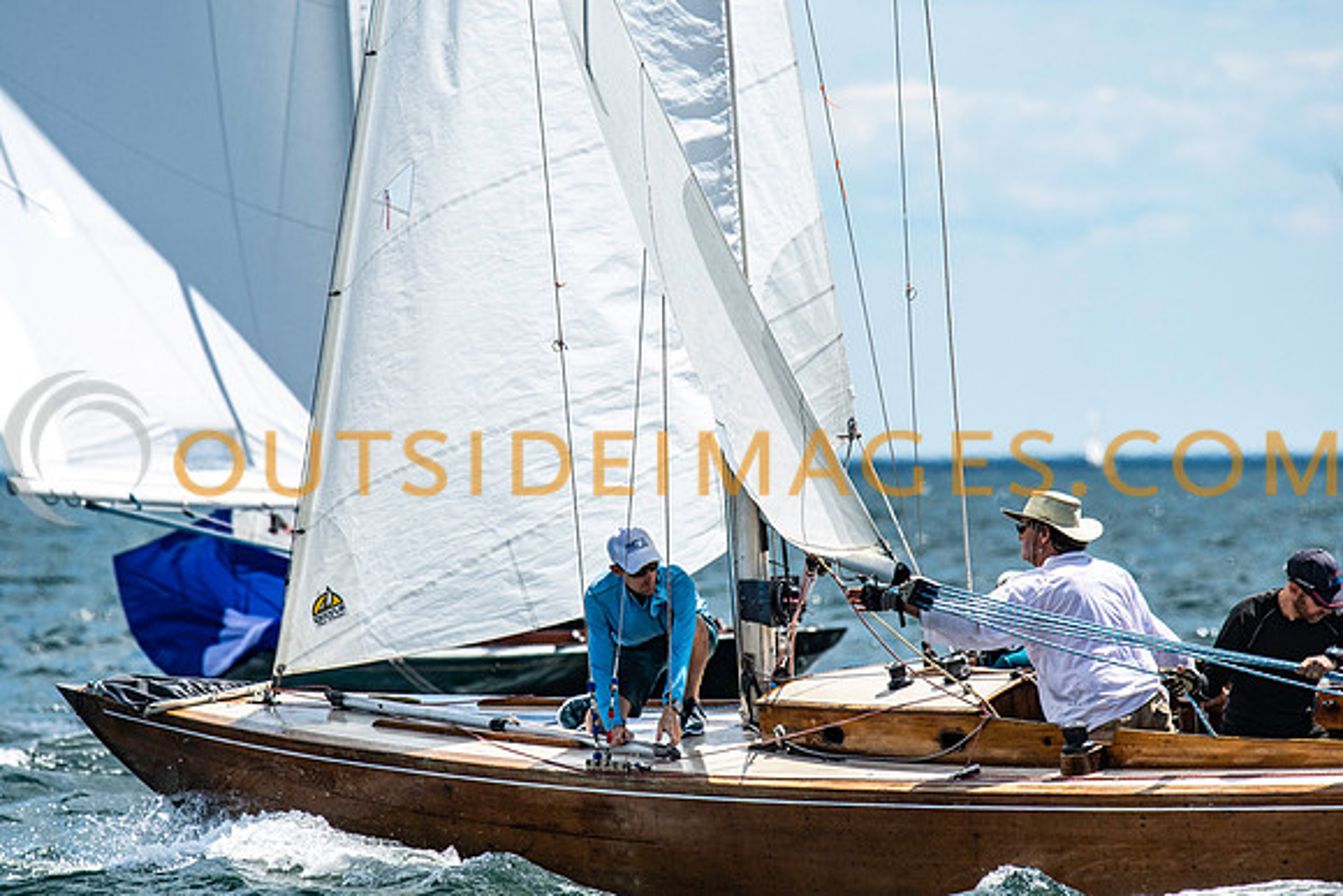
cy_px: 449
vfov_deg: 2.8
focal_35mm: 490
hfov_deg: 4.2
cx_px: 683
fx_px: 18280
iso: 320
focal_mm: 300
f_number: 5.6
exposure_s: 1/2500
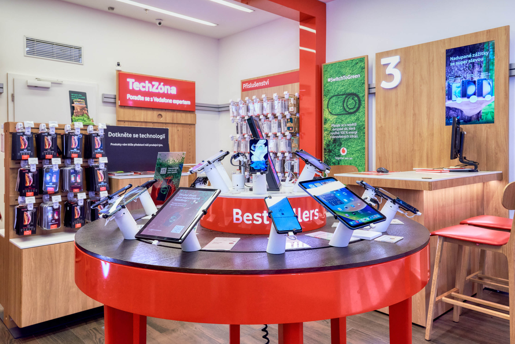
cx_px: 258
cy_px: 172
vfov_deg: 46.4
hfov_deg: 65.5
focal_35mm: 28
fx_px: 401
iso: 1250
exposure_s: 1/40
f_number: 8
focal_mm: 28
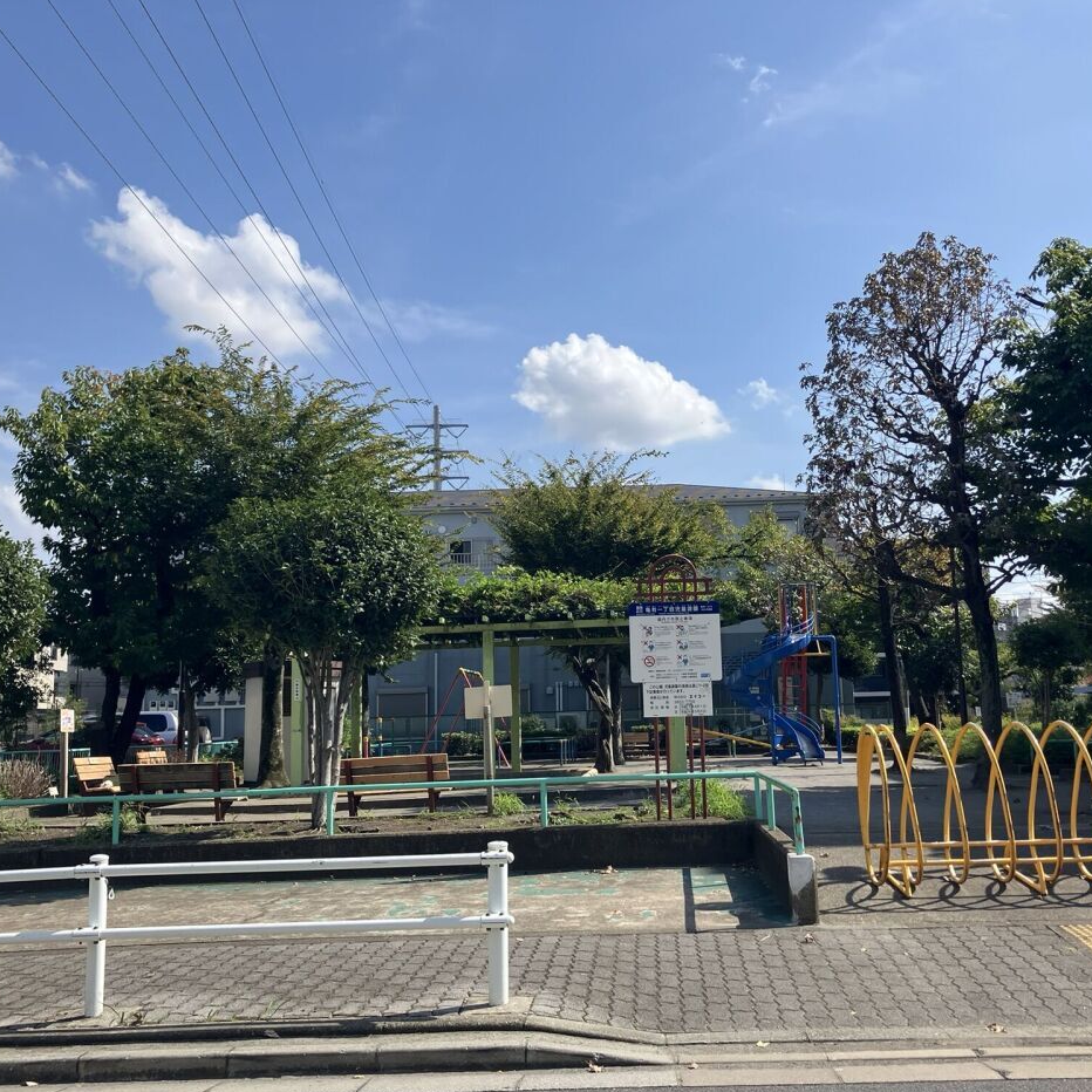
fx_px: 1213
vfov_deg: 48.4
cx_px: 619
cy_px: 553
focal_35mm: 34
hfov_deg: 48.3
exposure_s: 1/2315
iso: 32
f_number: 1.8
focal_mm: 3.99
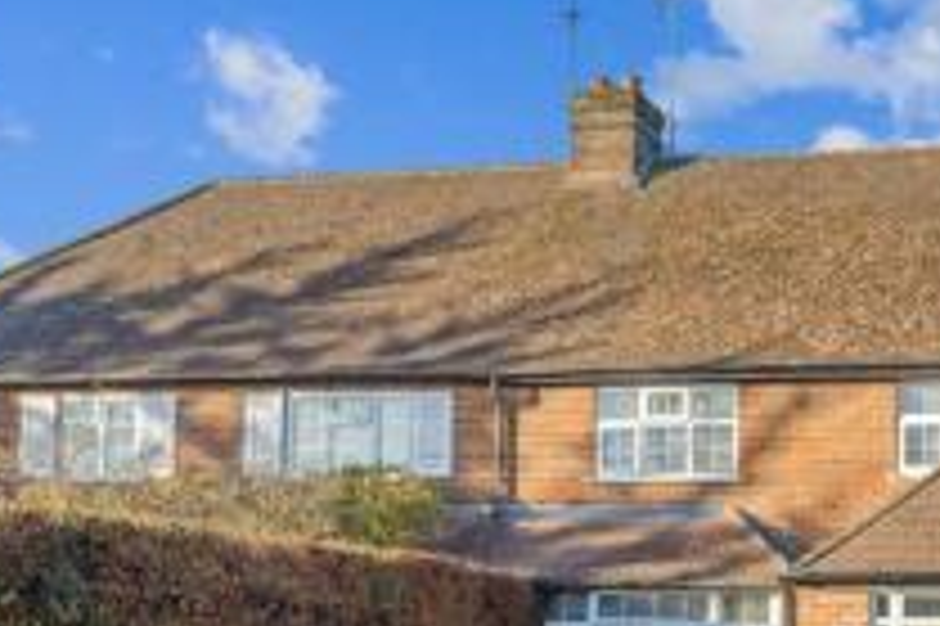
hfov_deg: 29.6
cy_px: 669
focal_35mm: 66
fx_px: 1722
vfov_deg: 19.8
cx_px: 787
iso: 640
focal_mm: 29
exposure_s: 1/500
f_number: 9
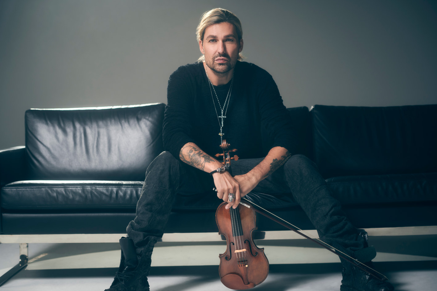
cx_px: 218
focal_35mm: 85
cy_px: 146
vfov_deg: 16.1
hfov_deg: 23.9
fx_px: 1031
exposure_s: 1/200
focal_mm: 85
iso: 125
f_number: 3.2
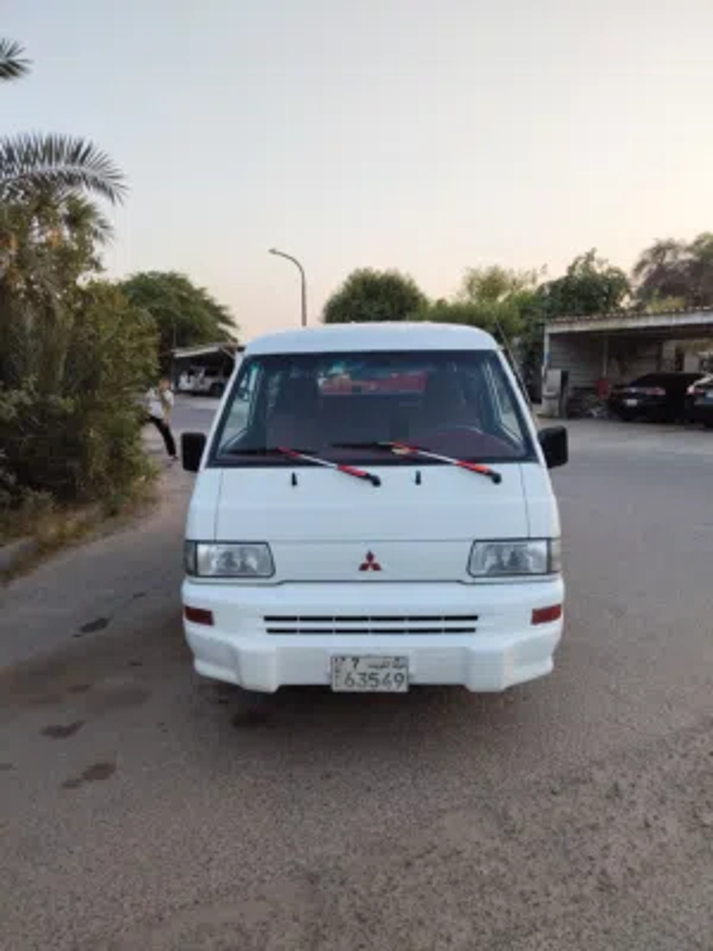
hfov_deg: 54.9
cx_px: 356
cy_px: 476
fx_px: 687
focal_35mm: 25
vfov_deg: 69.4
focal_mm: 4.15
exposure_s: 1/134
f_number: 1.8
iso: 100
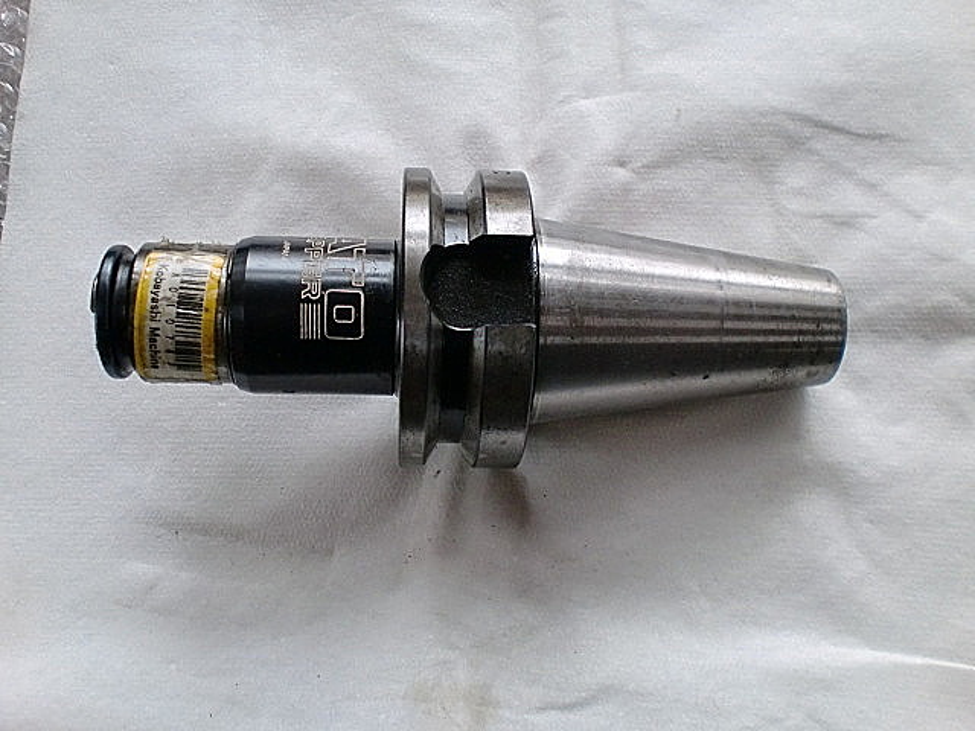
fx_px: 986
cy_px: 366
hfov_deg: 52.6
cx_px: 488
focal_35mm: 35
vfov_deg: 40.7
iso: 200
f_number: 3.1
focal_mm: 6.3
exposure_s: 1/60
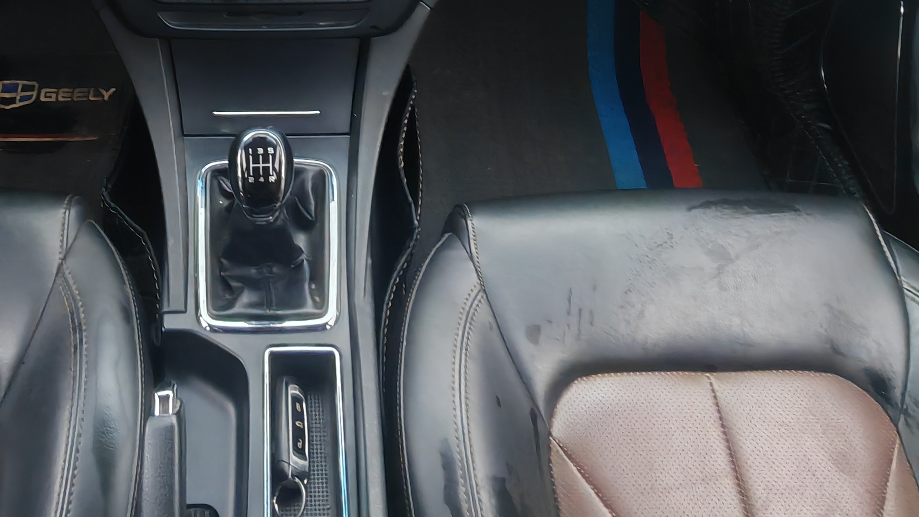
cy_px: -76
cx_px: 275
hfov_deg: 51.4
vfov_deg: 27.9
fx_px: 926
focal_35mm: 38
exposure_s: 1/50
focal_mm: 1.96
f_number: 2.2
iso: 80
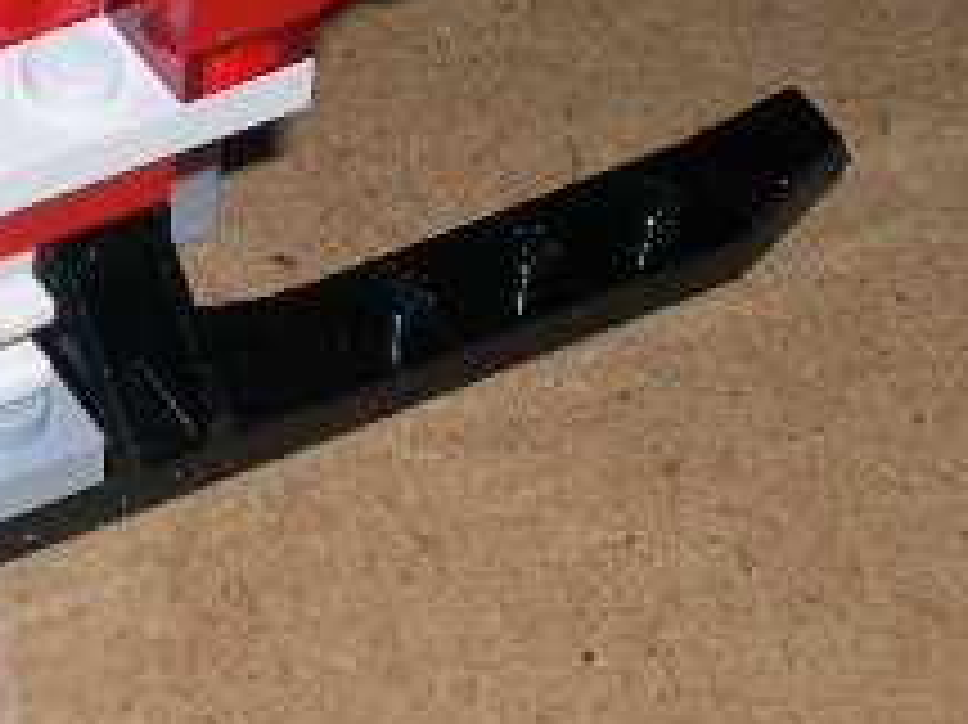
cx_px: -113
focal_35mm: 170
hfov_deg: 11.5
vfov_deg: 8.7
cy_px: 171
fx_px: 4751
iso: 100
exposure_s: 1/60
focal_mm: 12.2
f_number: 9.2
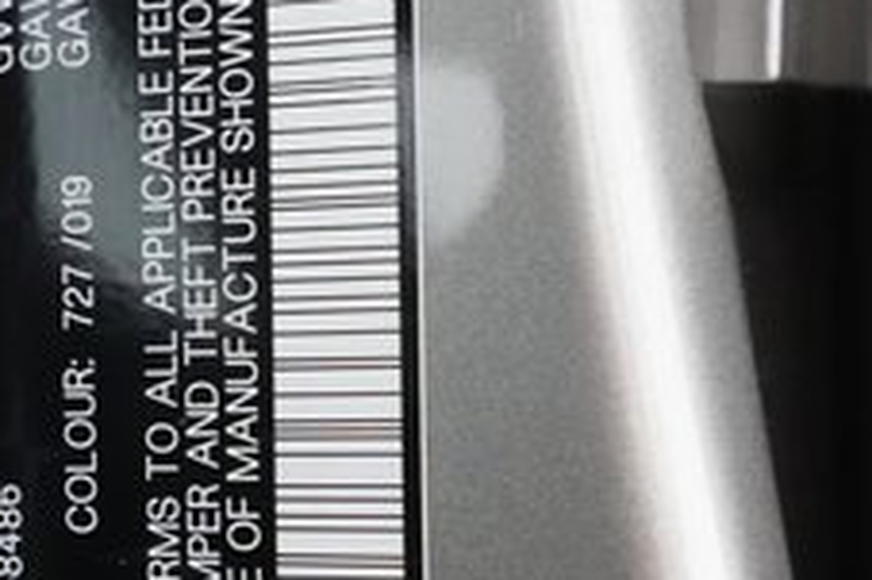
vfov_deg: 17.2
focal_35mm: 79
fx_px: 1912
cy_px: 307
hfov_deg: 25.1
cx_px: 134
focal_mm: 28
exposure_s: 1/80
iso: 16000
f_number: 5.6
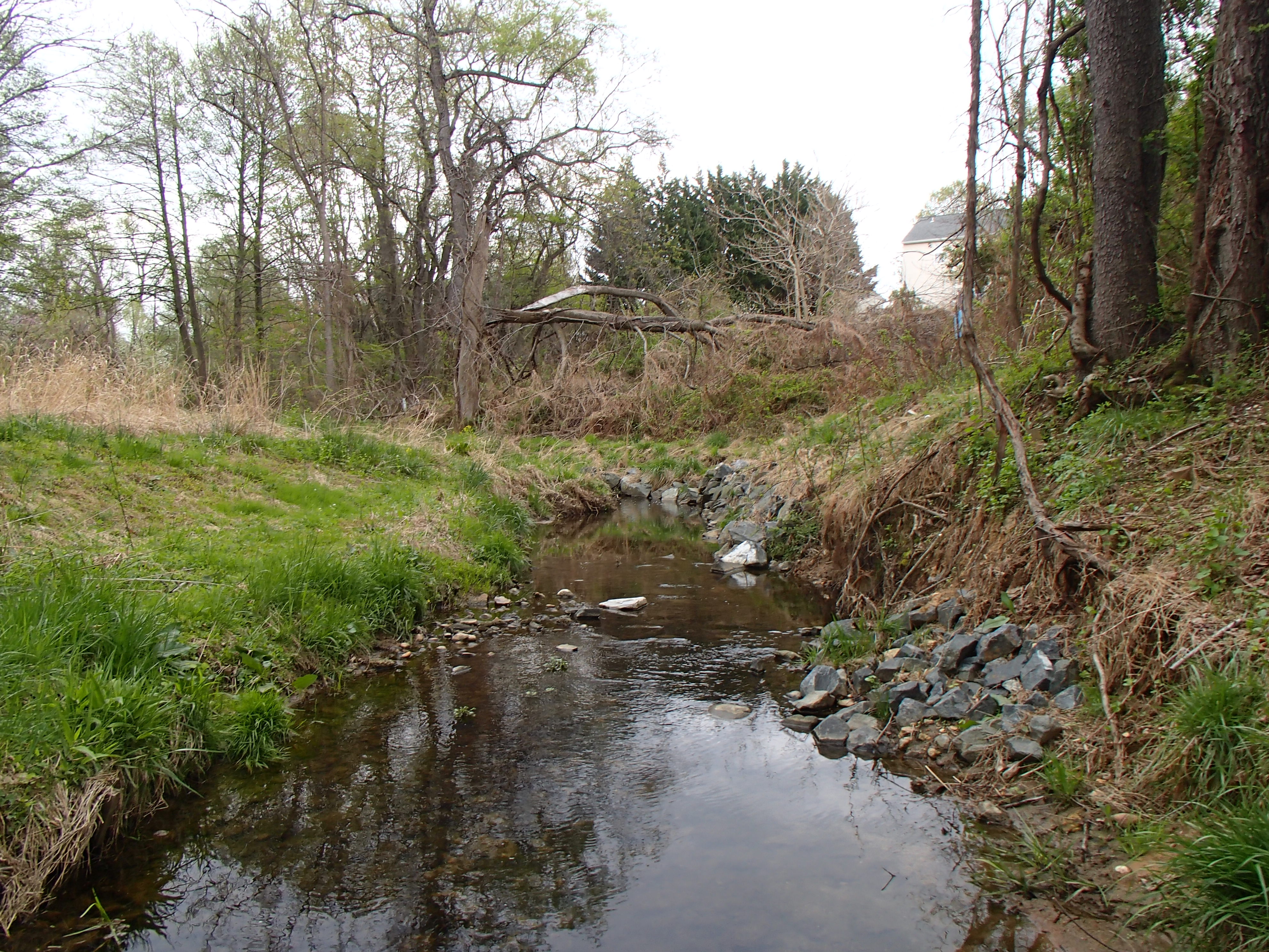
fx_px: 1026
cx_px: 634
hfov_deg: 63.4
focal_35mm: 28
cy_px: 476
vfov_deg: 49.7
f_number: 3.9
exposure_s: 1/60
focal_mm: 5
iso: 100
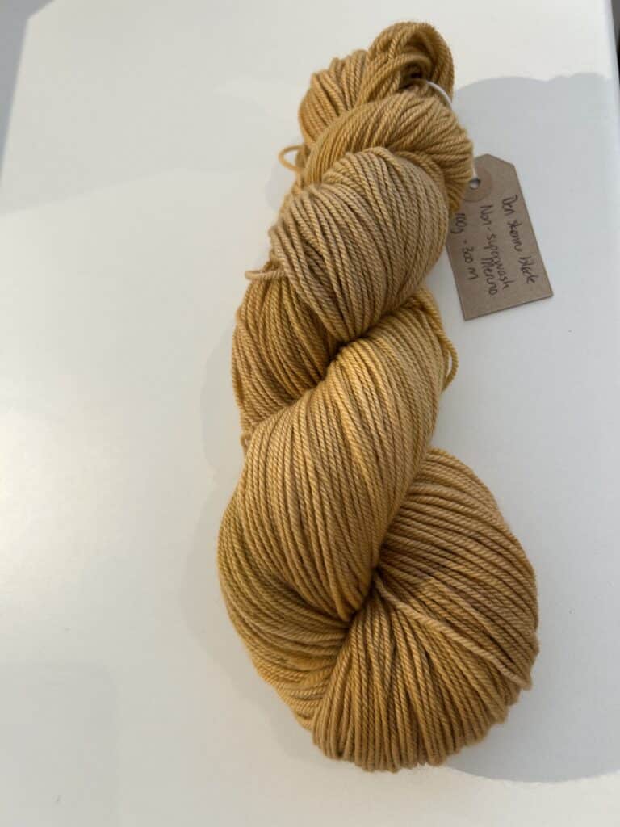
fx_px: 621
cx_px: 310
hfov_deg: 53.1
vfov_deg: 67.3
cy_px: 414
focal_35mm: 26
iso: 80
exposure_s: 1/100
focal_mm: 5.7
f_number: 1.5
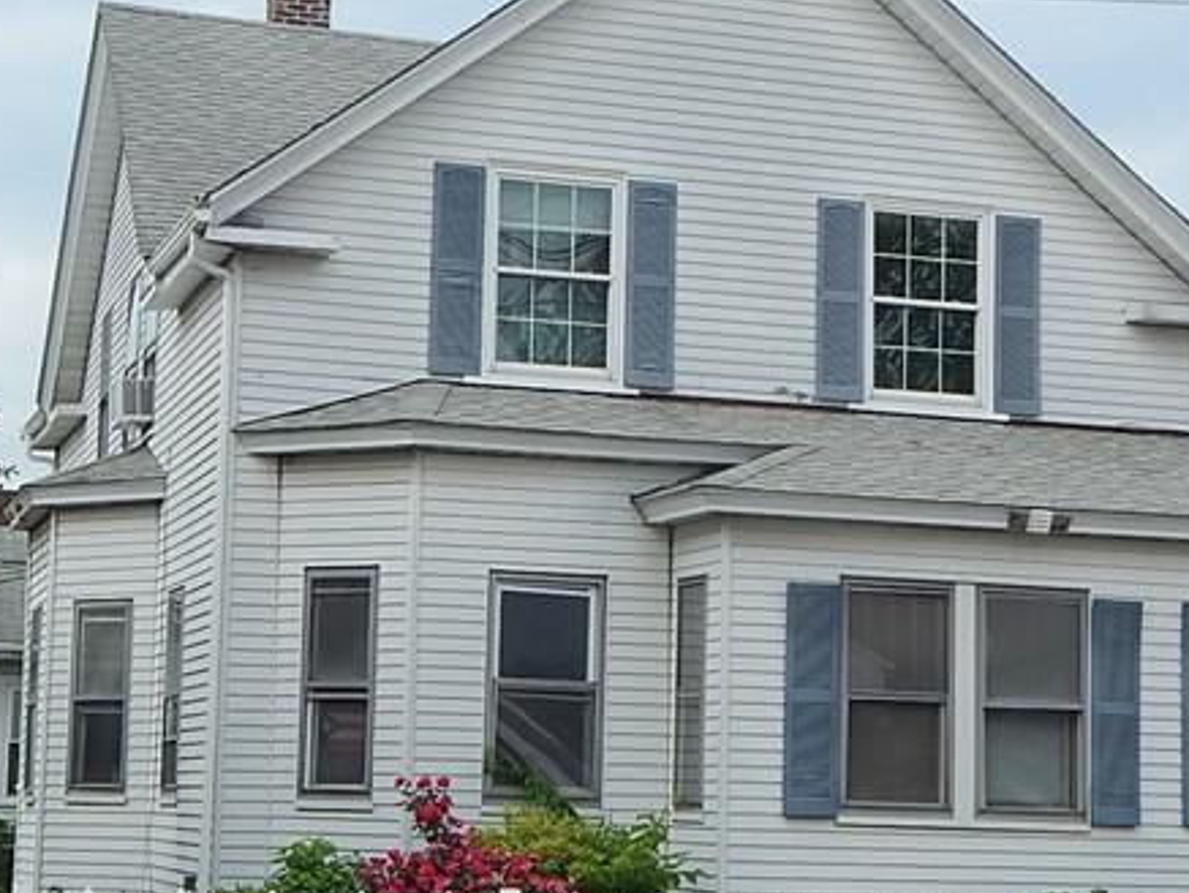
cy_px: 455
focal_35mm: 82
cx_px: 612
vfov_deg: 18.0
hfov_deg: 23.8
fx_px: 2817
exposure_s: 1/640
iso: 125
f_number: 3.3
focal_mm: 6.1
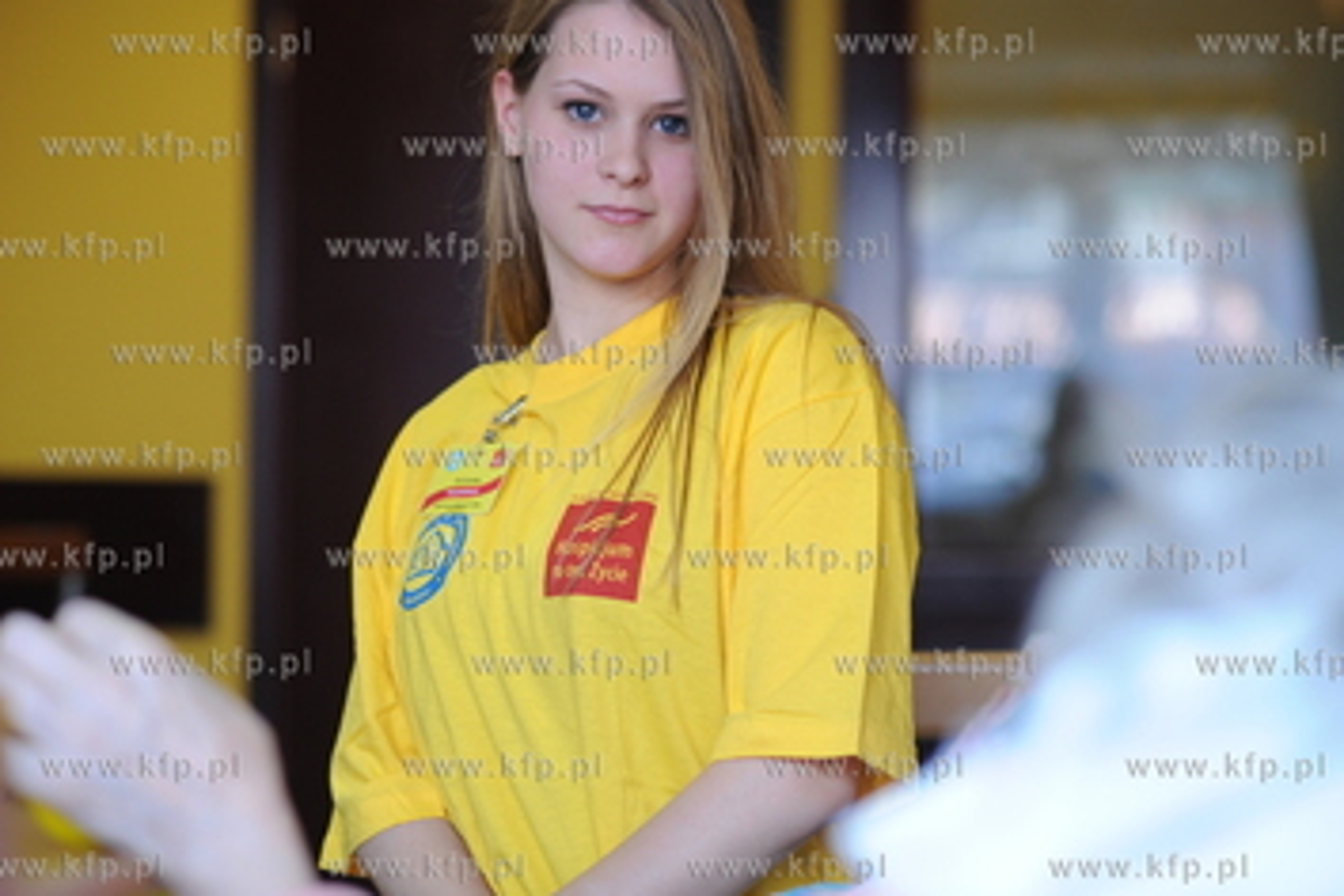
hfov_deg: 21.2
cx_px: 706
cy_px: 402
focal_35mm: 96
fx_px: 3584
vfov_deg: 14.2
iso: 800
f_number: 2.8
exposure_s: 1/200
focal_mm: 85
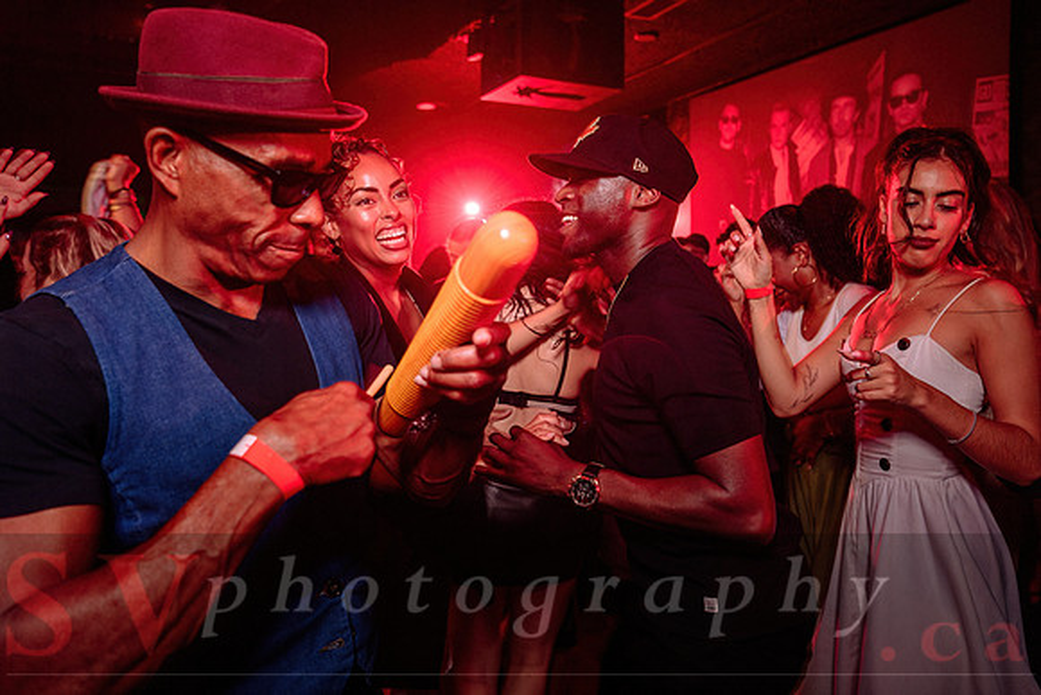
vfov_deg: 47.2
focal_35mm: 27
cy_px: 298
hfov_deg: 66.5
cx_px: 561
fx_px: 792
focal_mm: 24
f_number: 3.2
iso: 800
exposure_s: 1/40
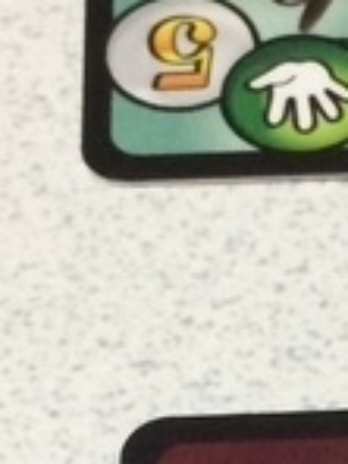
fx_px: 2681
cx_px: 627
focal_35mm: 200
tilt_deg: -59.7
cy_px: 787
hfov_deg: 7.2
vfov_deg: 9.5
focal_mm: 4.15
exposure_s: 1/30
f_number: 2.2
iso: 160
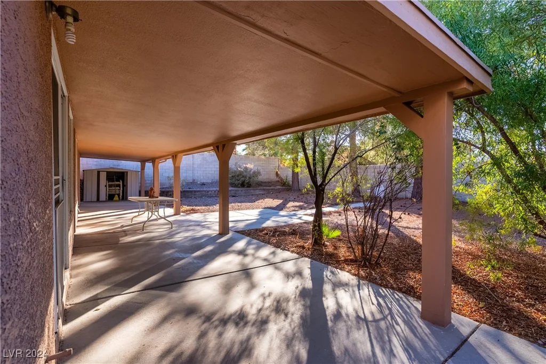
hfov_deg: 93.3
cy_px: 182
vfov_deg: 70.5
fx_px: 258
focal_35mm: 17
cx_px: 273
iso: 500
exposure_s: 1/5000
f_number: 7.1
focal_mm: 17
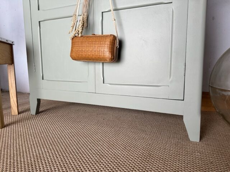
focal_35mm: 24
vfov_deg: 56.8
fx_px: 159
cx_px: 115
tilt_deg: -8.4
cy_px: 86
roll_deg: -0.4
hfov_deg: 71.6
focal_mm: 6.86
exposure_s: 1/242
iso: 64
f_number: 1.78
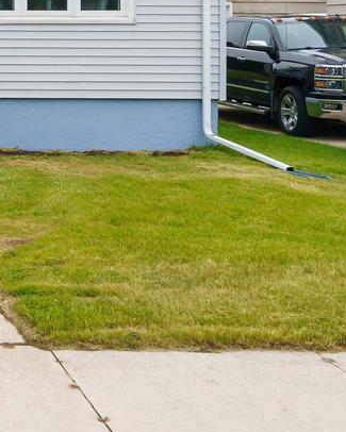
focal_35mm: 71
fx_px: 908
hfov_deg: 18.4
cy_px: 14
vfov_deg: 25.6
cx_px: -213
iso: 640
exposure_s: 1/1000
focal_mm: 24
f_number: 8
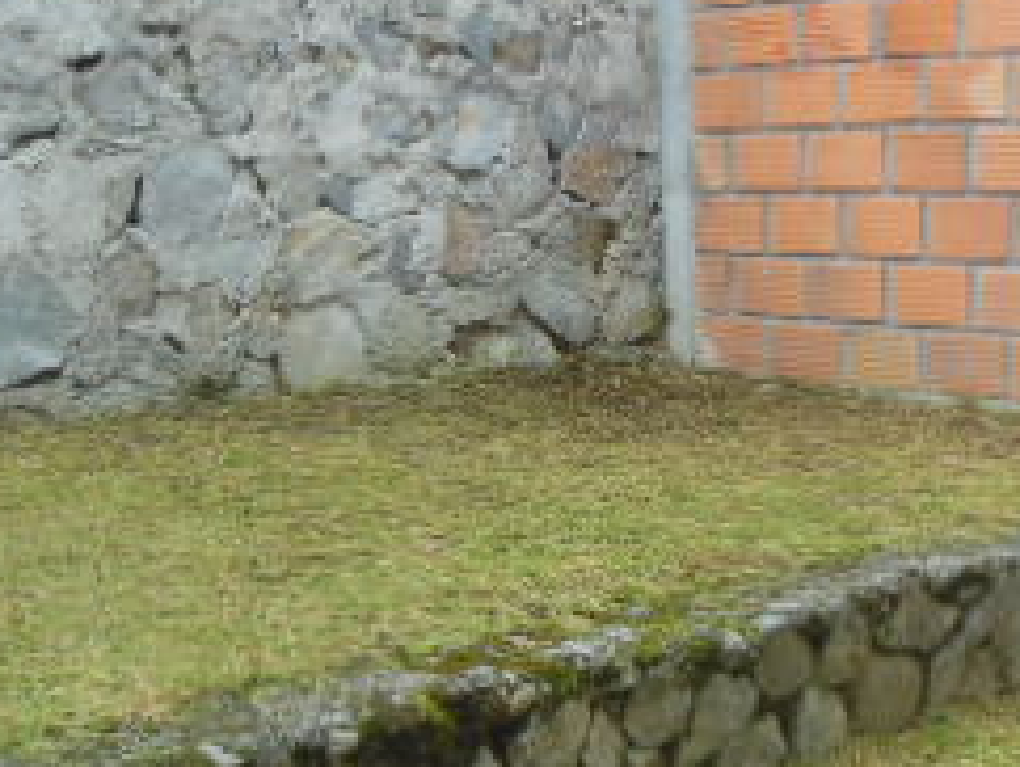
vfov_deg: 22.3
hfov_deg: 29.3
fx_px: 1947
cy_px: 442
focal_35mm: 66
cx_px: 561
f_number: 3.2
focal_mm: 4.5
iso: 125
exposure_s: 1/400
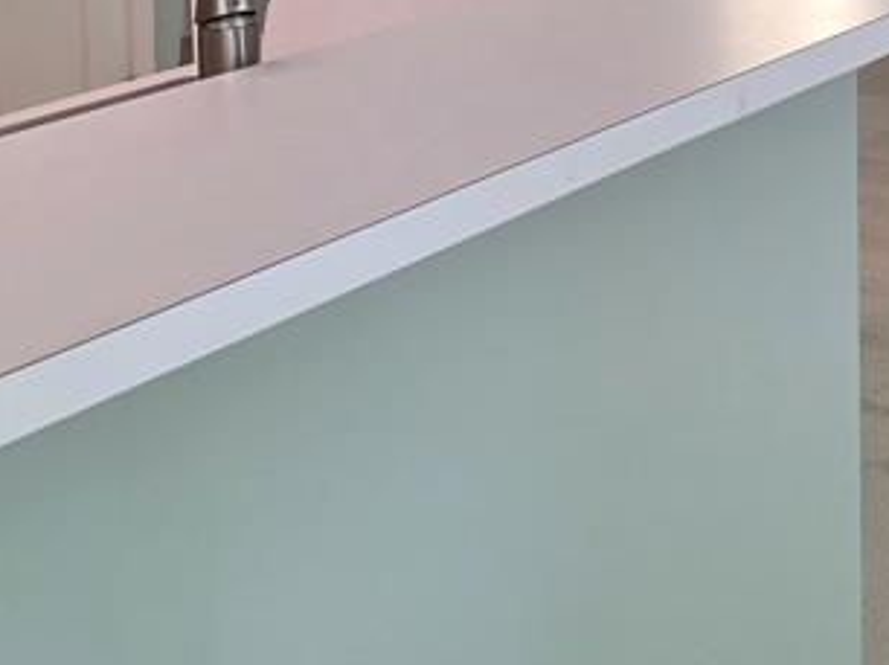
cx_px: 741
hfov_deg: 24.8
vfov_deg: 17.2
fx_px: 1976
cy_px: -334
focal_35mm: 77
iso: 125
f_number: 1.7
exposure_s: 1/120
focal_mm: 6.3
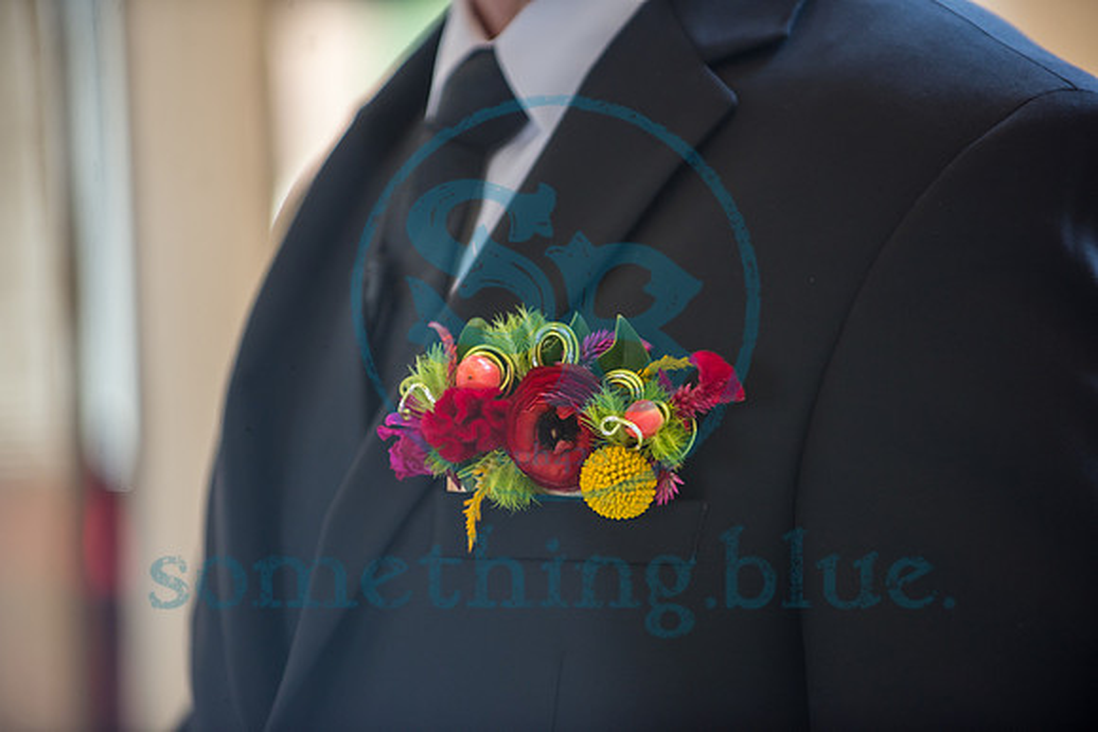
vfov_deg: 6.9
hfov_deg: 10.3
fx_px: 6101
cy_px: 366
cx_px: 549
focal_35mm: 200
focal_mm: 200
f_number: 2.8
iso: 500
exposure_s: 1/200
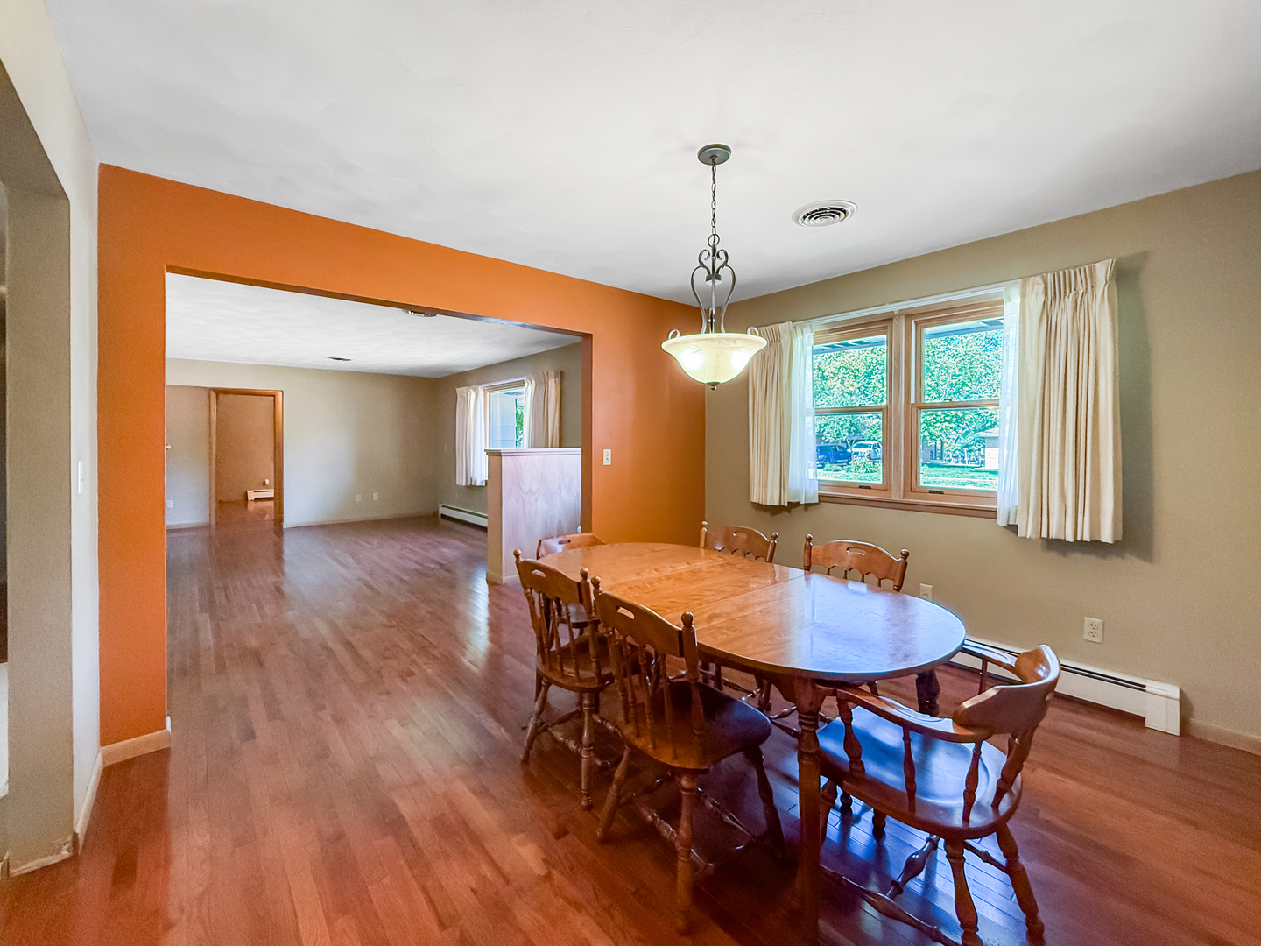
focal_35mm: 14
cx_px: 630
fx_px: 510
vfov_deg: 85.7
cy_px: 473
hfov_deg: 102.1
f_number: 2.2
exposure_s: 1/120
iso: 250
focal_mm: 2.22
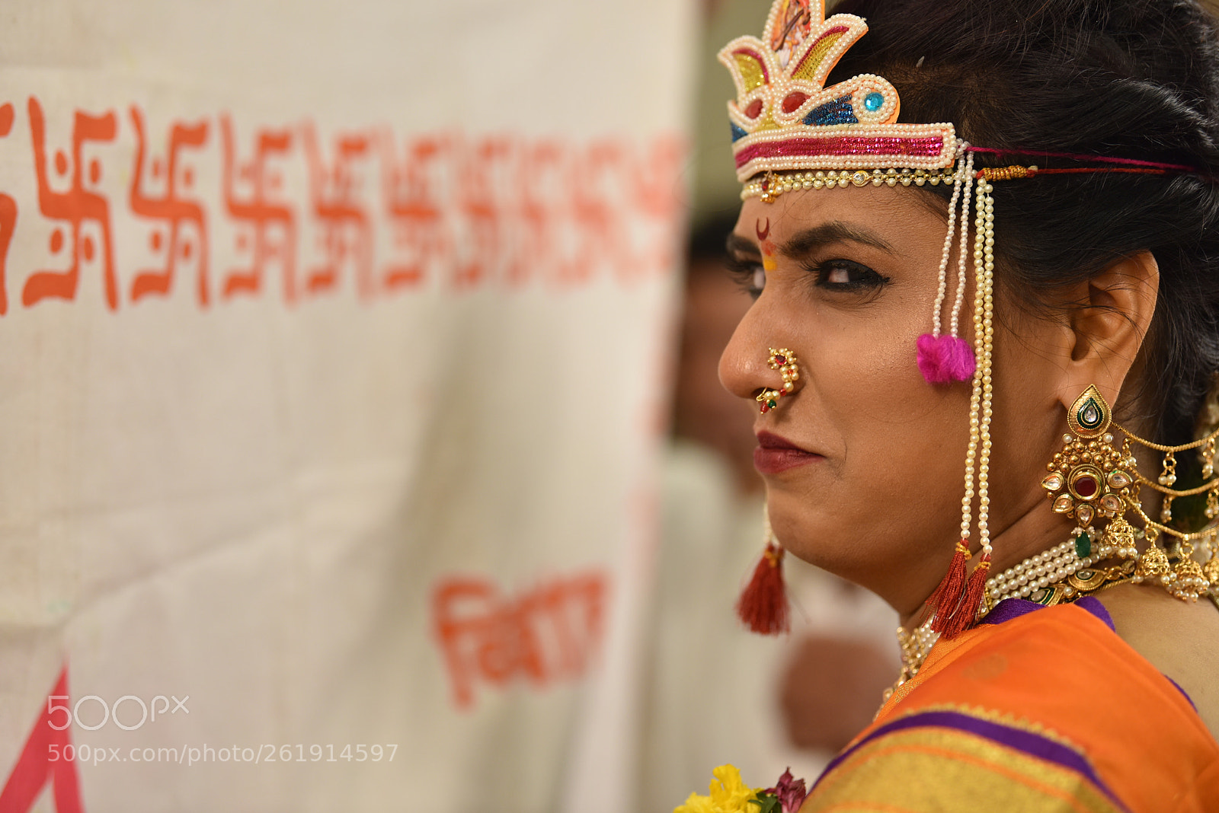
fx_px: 3387
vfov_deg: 13.7
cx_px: 610
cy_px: 406
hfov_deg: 20.4
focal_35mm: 100
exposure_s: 1/250
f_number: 2.8
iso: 720
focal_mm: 100
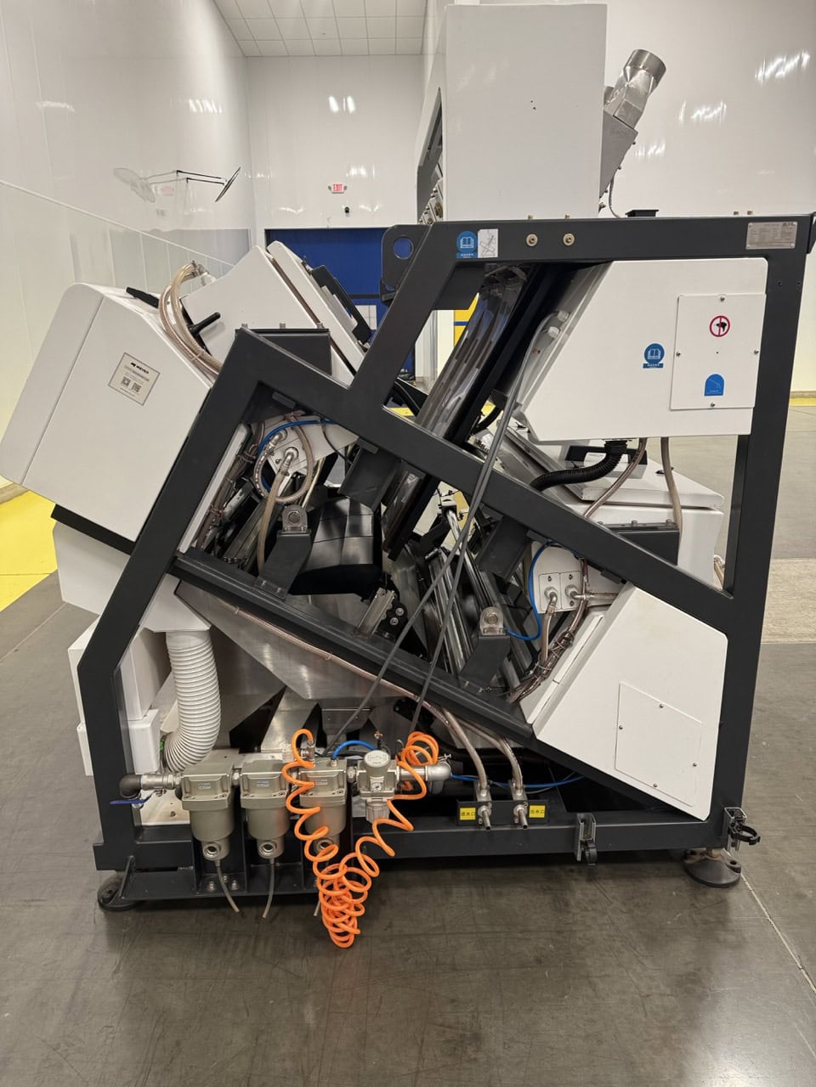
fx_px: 754
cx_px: 408
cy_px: 544
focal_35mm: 24
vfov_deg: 71.6
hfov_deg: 56.8
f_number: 1.8
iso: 200
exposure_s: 1/60
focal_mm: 6.8
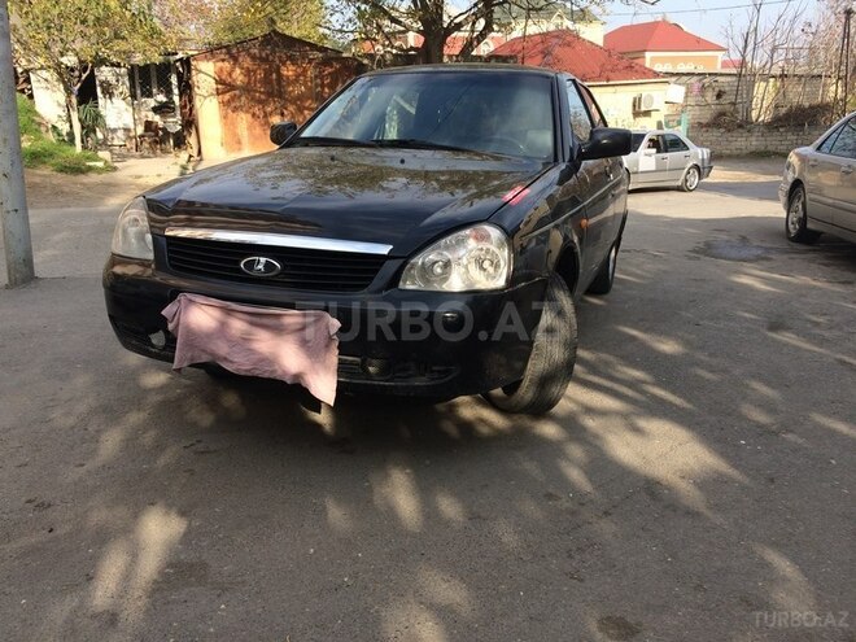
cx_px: 428
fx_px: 717
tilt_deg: -17.3
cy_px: 321
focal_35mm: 29
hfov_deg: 61.7
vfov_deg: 48.2
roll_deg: +0.8
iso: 32
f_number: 2.2
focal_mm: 4.15
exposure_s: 1/873
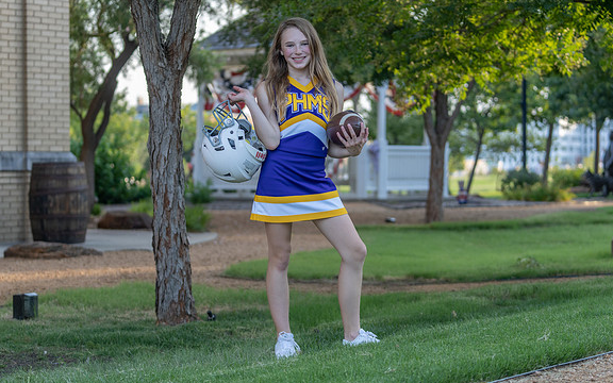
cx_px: 317
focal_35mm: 88
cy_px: 181
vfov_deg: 14.8
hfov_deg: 23.6
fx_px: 1470
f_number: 2.8
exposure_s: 1/320
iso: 250
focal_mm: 70
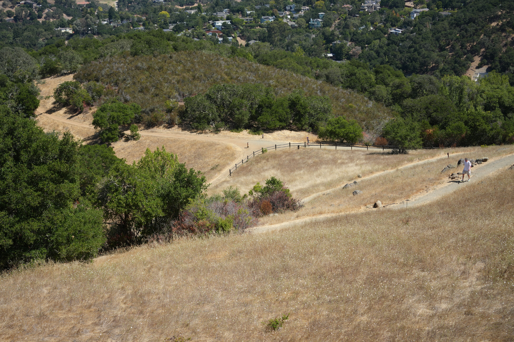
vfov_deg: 27.0
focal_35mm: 50
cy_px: 171
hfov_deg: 39.6
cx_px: 257
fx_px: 714
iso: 250
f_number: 4.5
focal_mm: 50
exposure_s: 1/1250
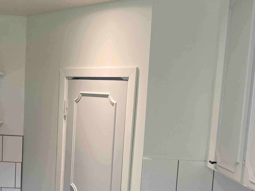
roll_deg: -3.7
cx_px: 88
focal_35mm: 58
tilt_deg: -7.6
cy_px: 162
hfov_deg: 33.0
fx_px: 427
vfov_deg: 24.7
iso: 64
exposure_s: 1/50
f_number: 1.8
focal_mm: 3.99
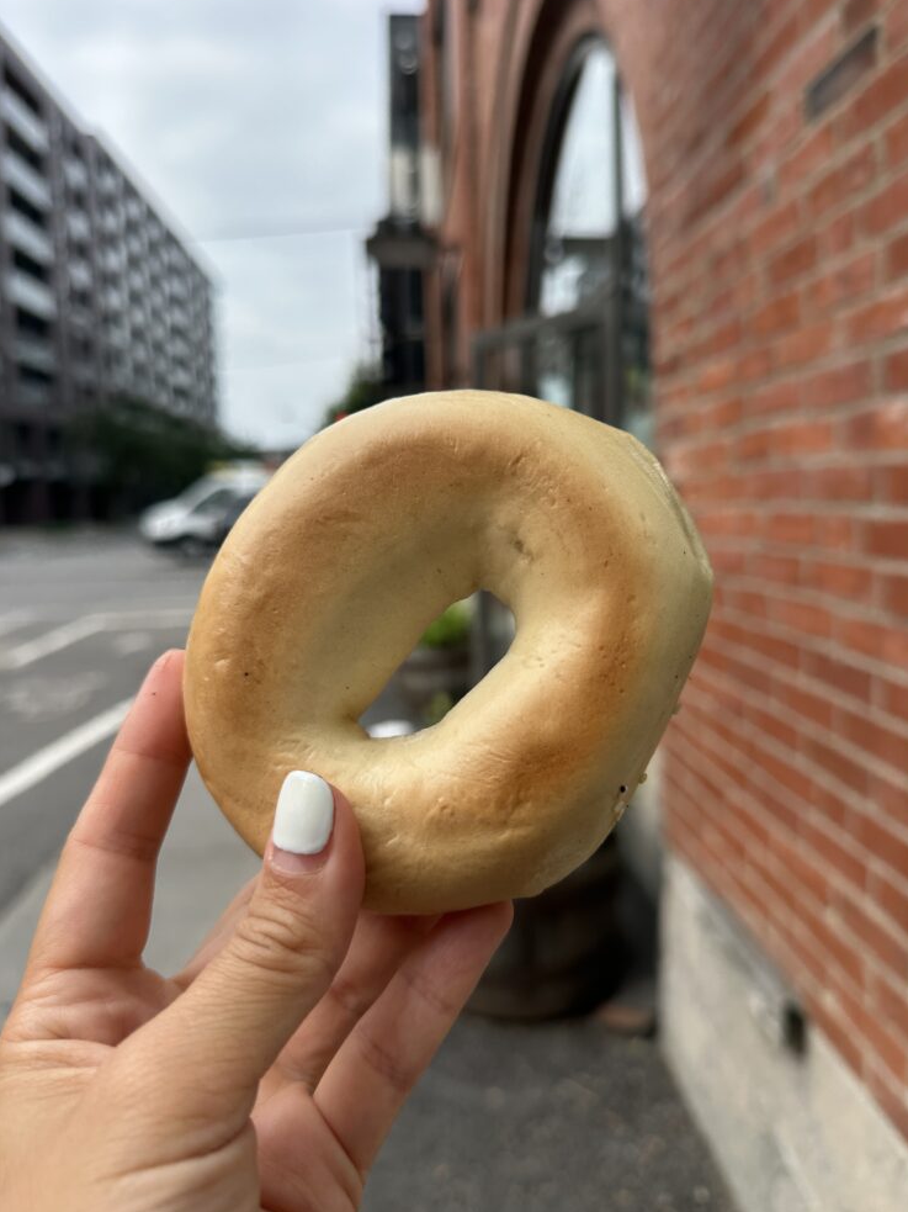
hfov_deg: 54.9
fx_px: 875
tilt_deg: -6.5
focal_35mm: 25
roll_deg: +1.5
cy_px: 593
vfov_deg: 69.4
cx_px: 451
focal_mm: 6.86
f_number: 1.78
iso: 80
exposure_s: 1/2110
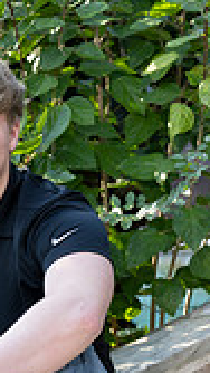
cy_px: 297
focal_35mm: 367
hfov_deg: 3.3
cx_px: -103
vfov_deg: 5.9
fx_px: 3631
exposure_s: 1/160
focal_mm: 130
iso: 400
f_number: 5
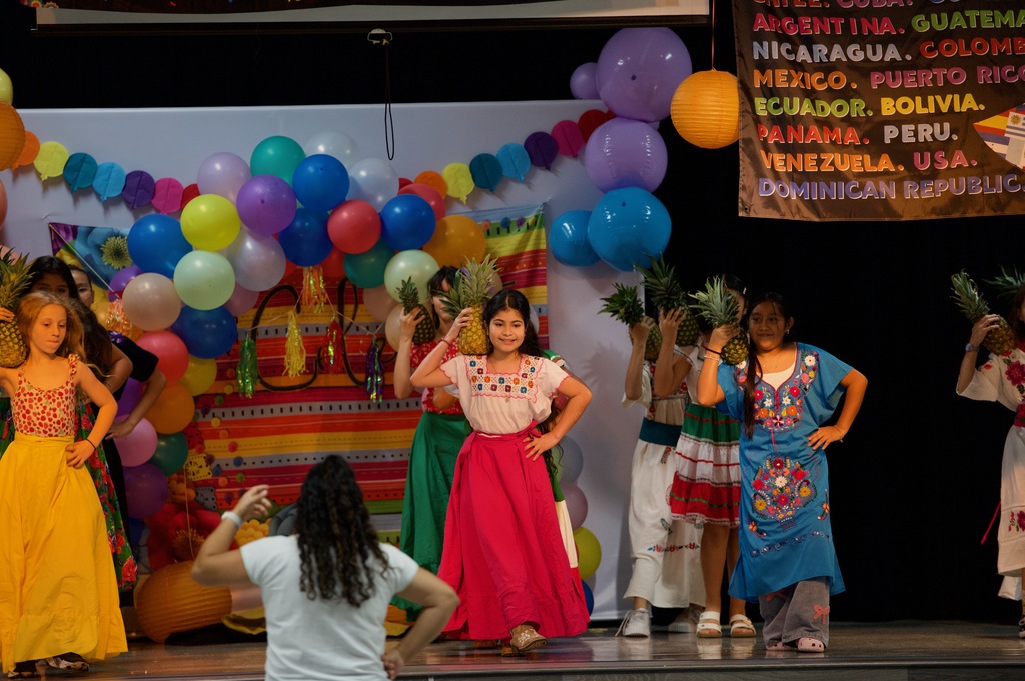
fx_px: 5690
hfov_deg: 10.3
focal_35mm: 200
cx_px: 512
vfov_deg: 6.9
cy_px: 340
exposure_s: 1/400
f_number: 2.8
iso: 2000
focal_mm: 200
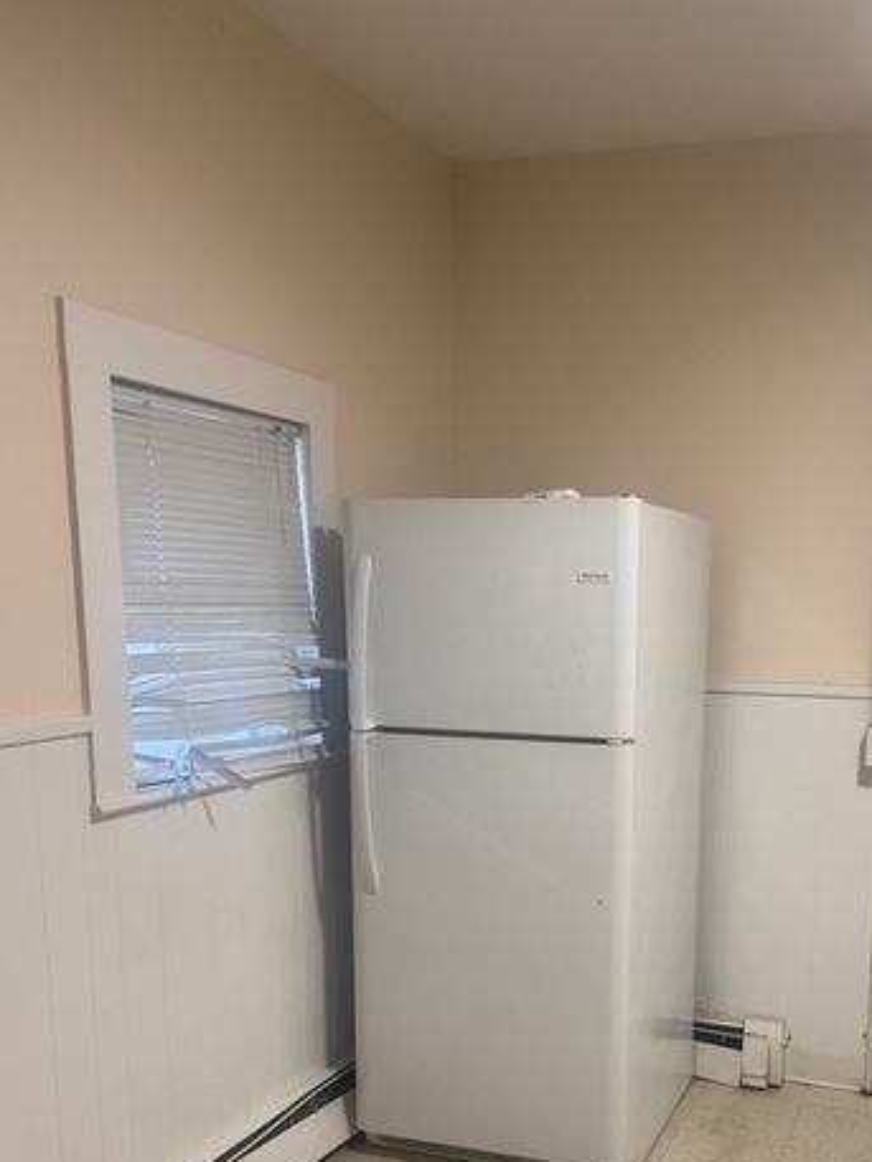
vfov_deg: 51.3
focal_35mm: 35
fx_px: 1175
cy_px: 805
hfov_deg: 40.1
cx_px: 595
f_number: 1.78
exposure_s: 1/60
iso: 125
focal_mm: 6.76
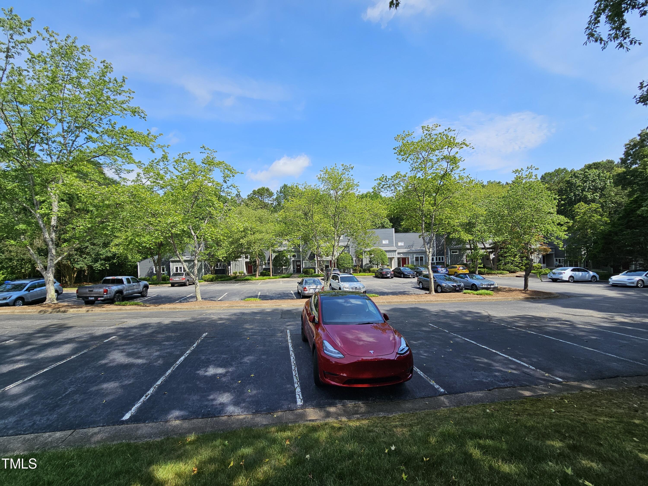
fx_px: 243
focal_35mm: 13
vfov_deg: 89.9
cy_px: 243
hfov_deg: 106.2
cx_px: 324
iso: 50
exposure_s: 1/1628
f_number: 2.2
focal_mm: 2.2
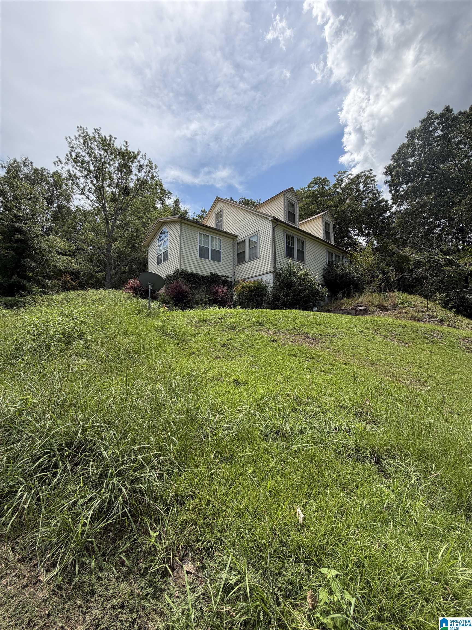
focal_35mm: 14
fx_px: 255
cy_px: 315
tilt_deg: +4.2
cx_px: 236
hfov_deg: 85.7
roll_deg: +0.8
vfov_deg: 102.1
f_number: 2.2
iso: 20
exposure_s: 1/853
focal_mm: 2.22
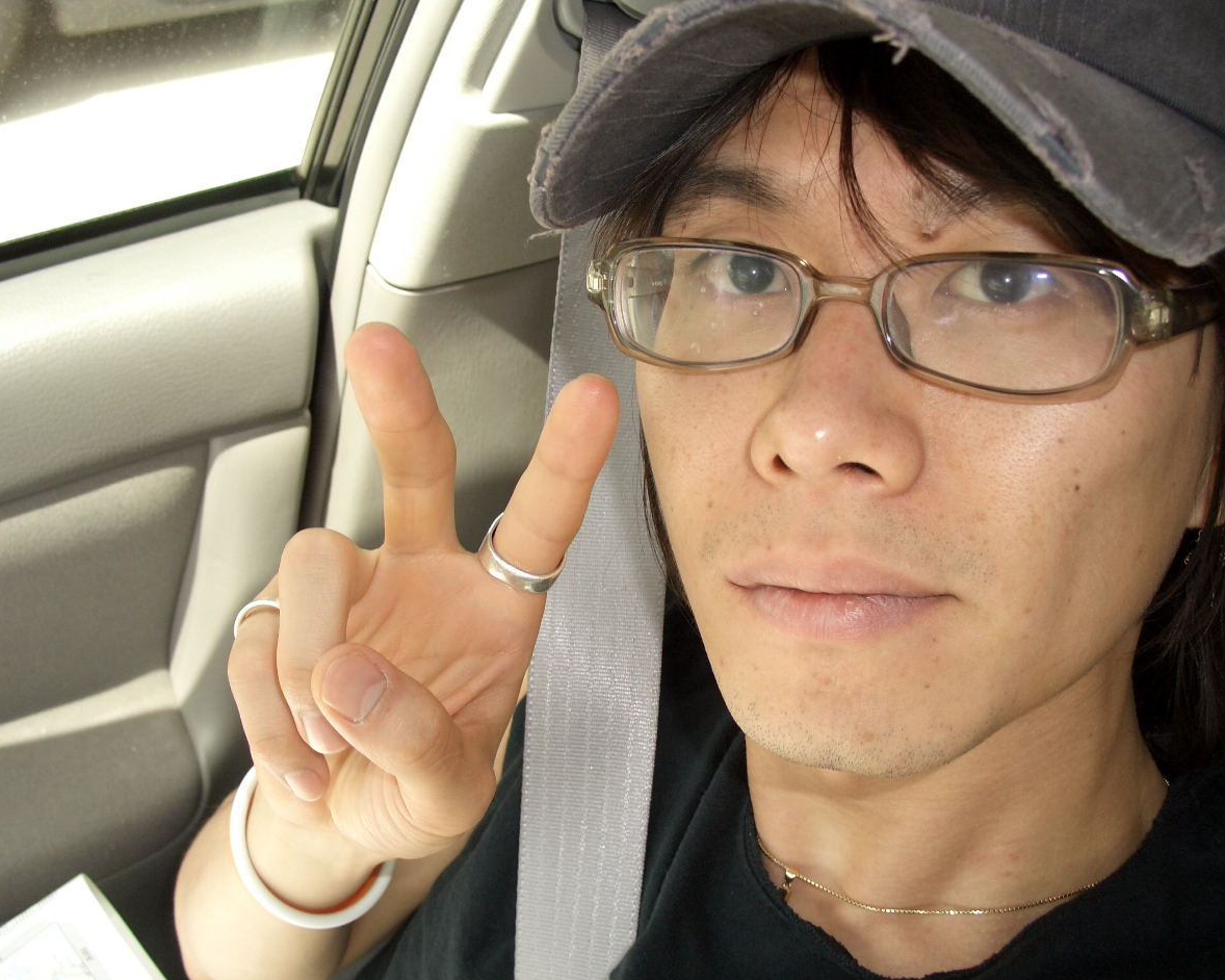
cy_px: 491
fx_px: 1269
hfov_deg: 51.5
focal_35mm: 35
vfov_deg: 42.2
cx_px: 589
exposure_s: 1/250
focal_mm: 7.1
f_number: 2.8
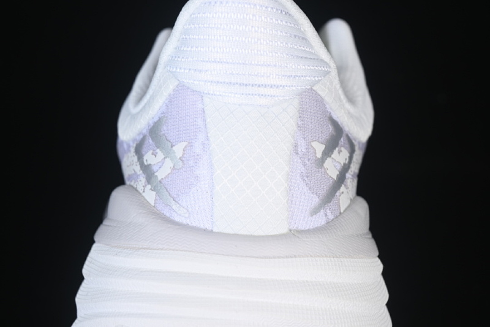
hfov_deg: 27.0
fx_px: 1021
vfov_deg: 18.2
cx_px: 245
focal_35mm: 75
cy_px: 164
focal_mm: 50
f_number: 7.1
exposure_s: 1/80
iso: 160
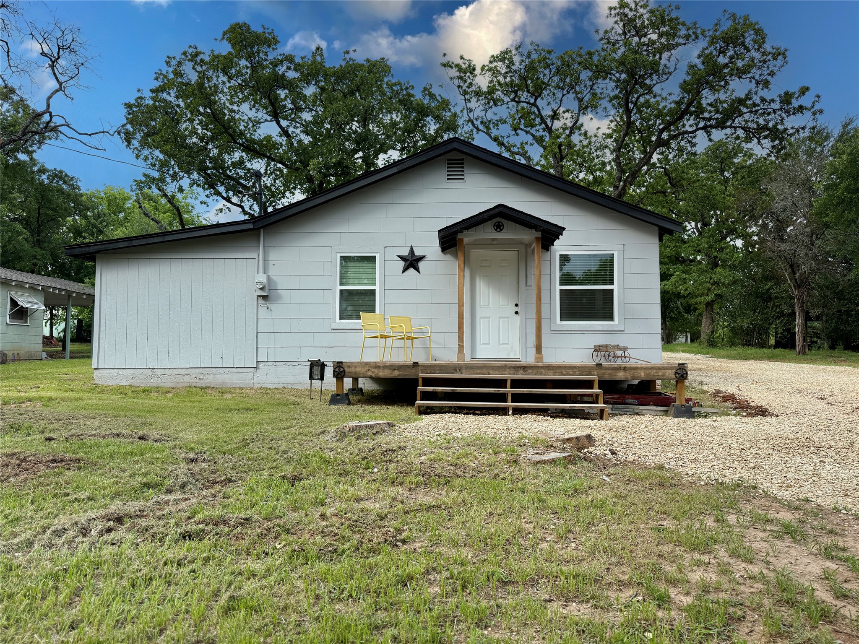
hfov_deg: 71.6
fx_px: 596
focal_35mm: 24
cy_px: 322
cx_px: 430
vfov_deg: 56.8
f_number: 1.78
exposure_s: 1/2000
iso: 100
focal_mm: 6.76
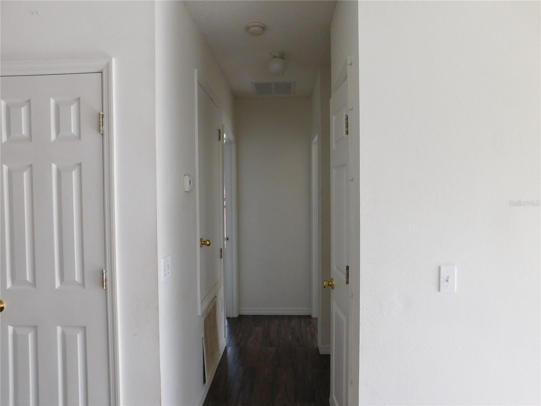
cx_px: 270
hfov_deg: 73.9
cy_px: 203
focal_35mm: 23
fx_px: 359
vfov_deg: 58.9
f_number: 3
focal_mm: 4
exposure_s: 1/100
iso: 125
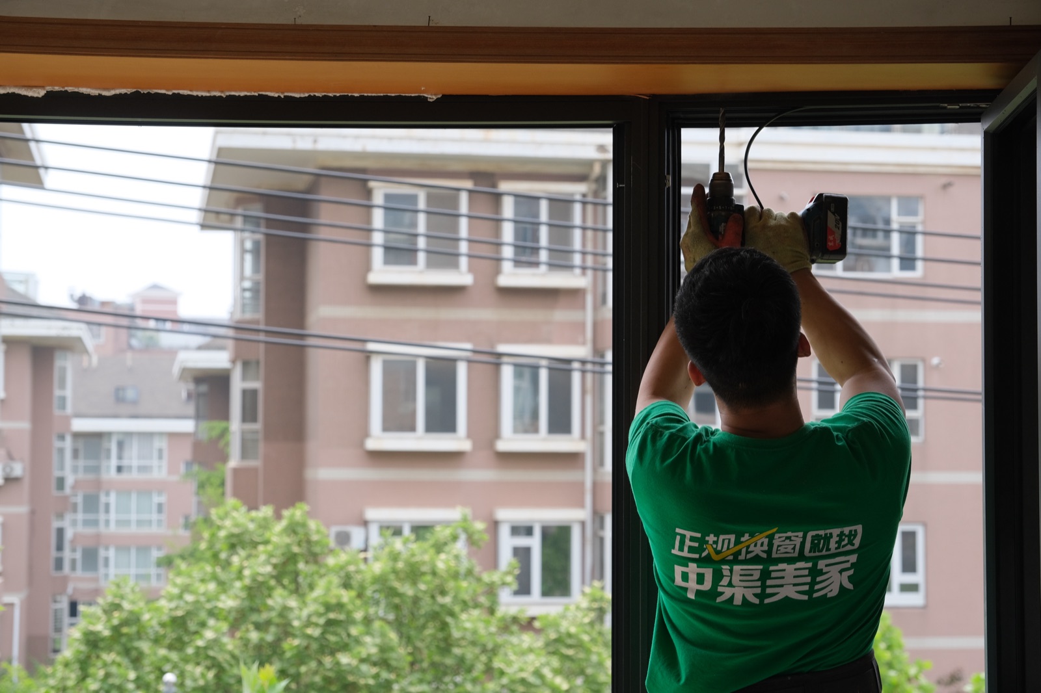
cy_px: 346
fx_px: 1966
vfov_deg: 20.0
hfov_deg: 29.7
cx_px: 520
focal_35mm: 68
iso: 640
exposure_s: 1/800
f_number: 4.5
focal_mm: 45.5
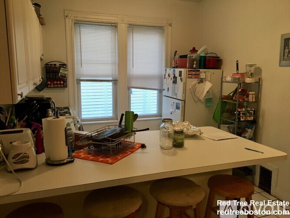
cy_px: 109
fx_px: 243
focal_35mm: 29
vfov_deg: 48.2
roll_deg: -0.6
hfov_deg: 61.7
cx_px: 145
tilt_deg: -8.2
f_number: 2.2
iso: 125
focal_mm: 4.15
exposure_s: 1/30
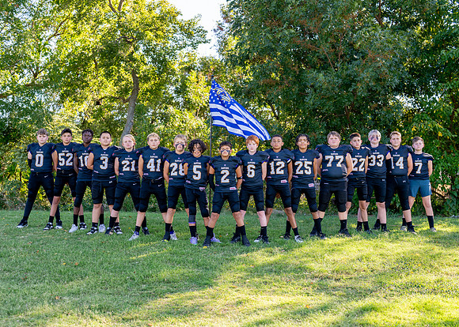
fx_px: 784
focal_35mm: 60
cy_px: 180
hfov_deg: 32.6
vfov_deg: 23.6
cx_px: 214
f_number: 2.5
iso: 160
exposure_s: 1/640
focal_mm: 50
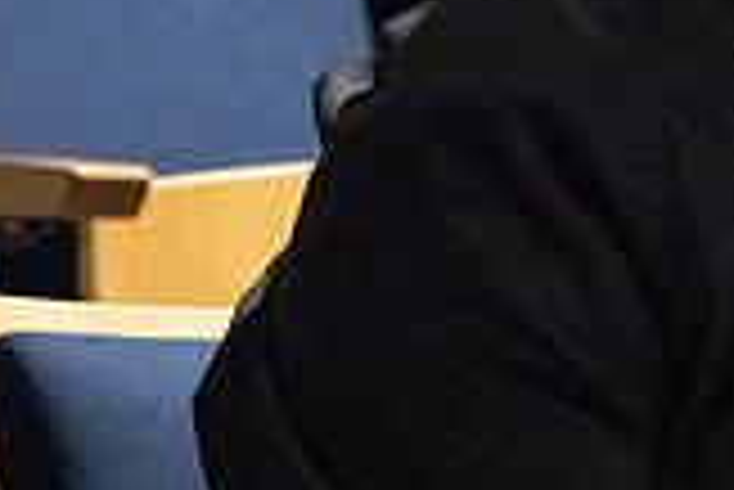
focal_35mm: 497
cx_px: 1175
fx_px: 10142
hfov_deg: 4.1
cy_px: 79
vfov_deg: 2.8
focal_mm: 140
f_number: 5.6
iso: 20000
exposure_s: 1/250
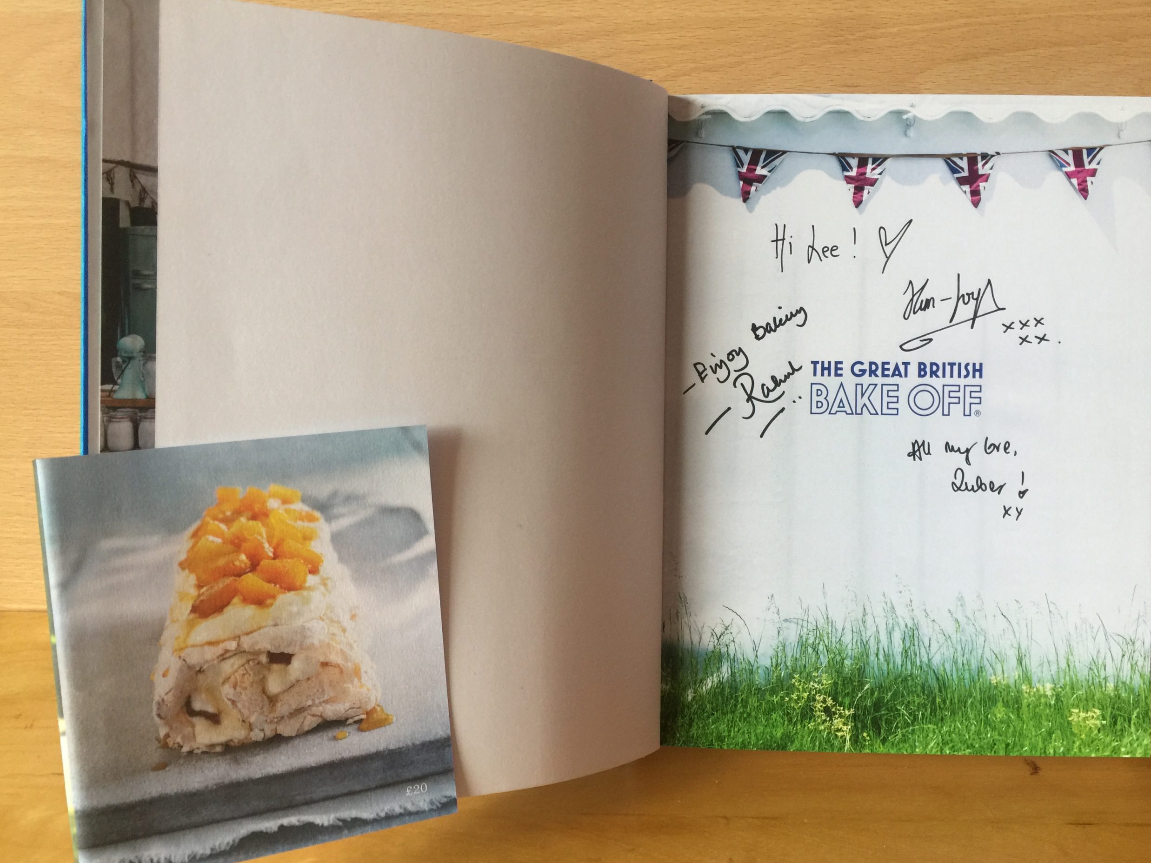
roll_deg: -0.6
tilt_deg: -20.2
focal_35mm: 30
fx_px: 997
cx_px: 587
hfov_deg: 60.0
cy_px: 430
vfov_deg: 46.8
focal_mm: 4.15
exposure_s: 1/33
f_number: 2.2
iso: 64
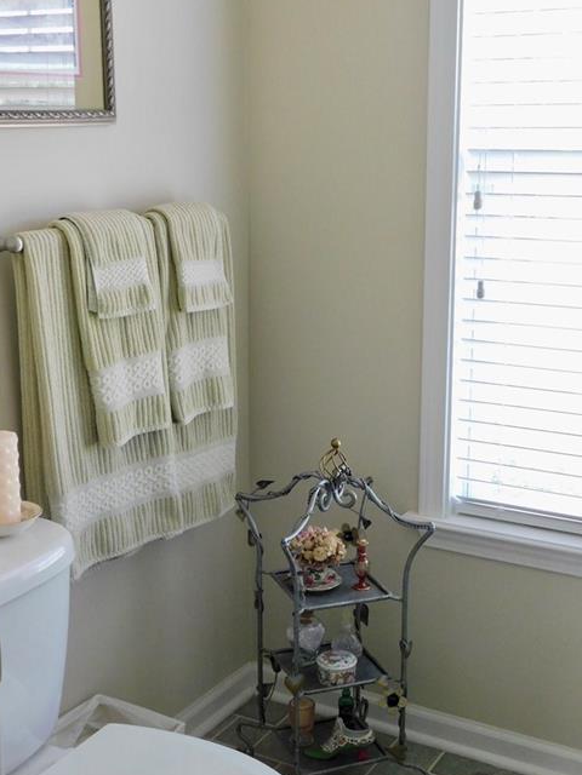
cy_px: 396
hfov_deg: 30.3
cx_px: 281
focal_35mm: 48
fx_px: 1076
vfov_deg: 39.7
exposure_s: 1/30
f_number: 3.6
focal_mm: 7.1
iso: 320
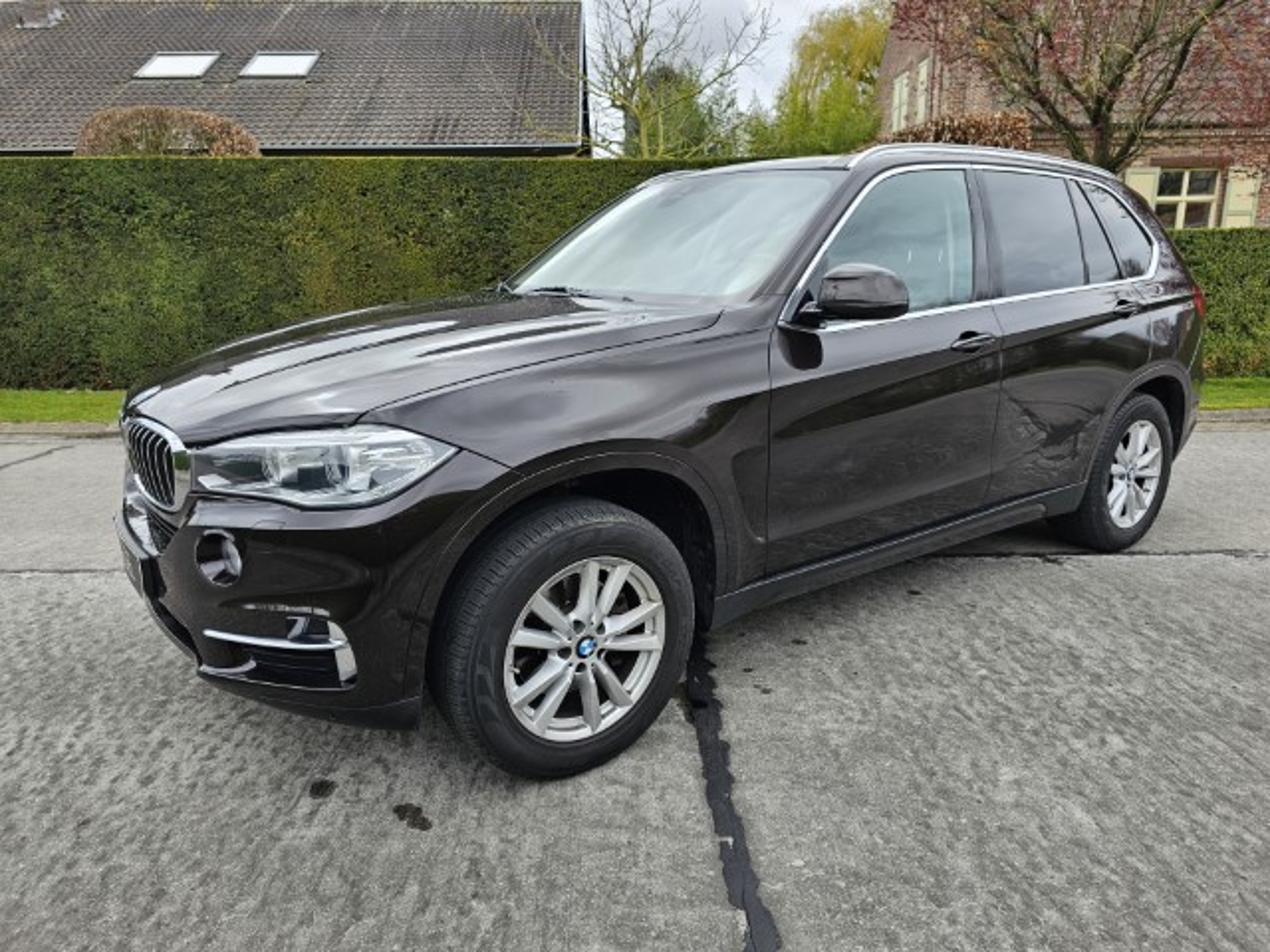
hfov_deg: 73.9
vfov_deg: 58.9
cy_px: 476
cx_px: 635
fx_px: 844
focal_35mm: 23
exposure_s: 1/227
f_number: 1.7
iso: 10
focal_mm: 6.3
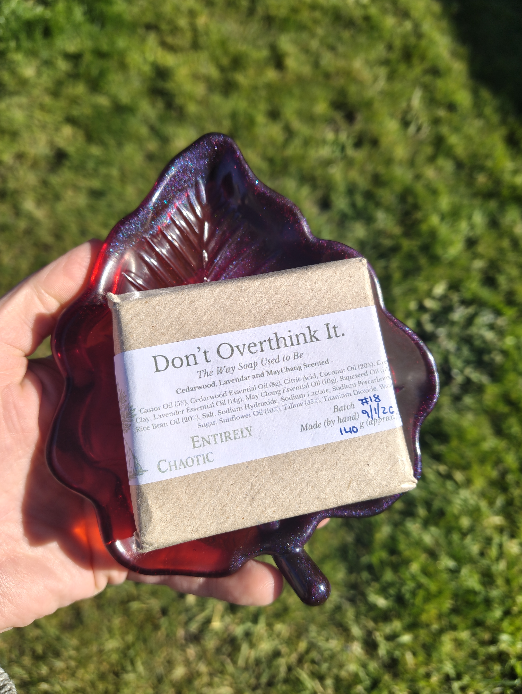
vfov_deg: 71.5
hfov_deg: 56.9
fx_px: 481
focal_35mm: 24
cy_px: 347
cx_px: 261
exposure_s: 1/843
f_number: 1.88
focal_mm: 5.56
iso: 50
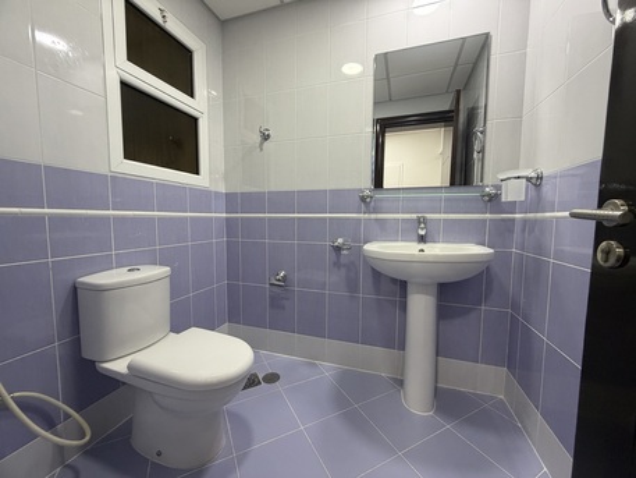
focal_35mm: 14
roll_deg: -0.6
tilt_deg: -4.2
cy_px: 239
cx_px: 318
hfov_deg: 102.0
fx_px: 257
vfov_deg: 85.7
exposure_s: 1/100
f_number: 2.2
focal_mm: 2.22
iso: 250
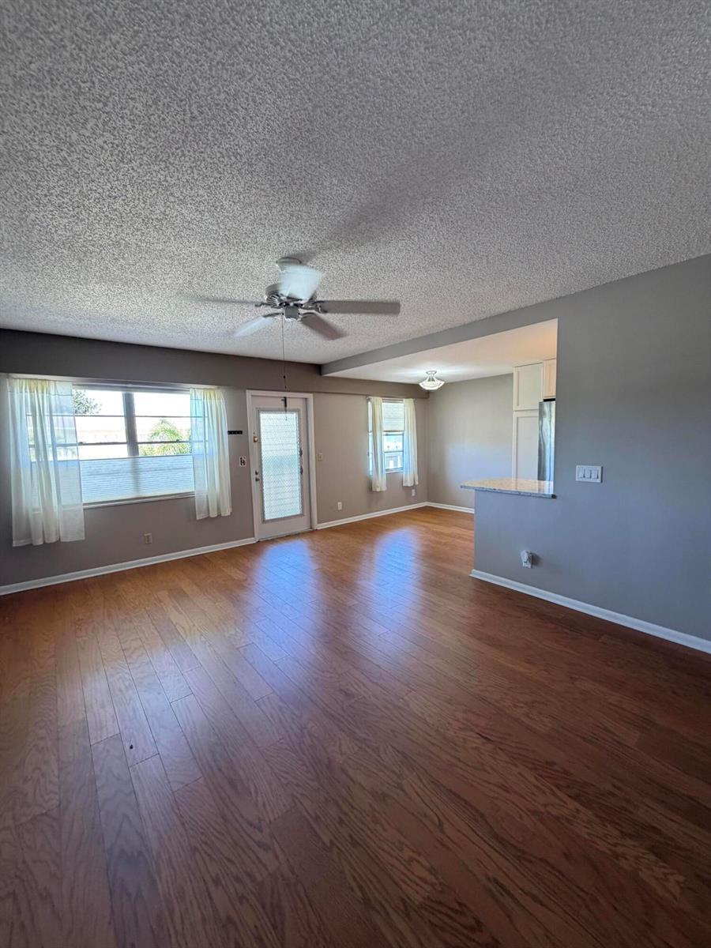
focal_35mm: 14
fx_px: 383
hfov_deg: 85.7
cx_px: 356
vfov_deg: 102.1
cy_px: 474
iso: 250
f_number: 2.2
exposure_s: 1/60
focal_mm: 2.22
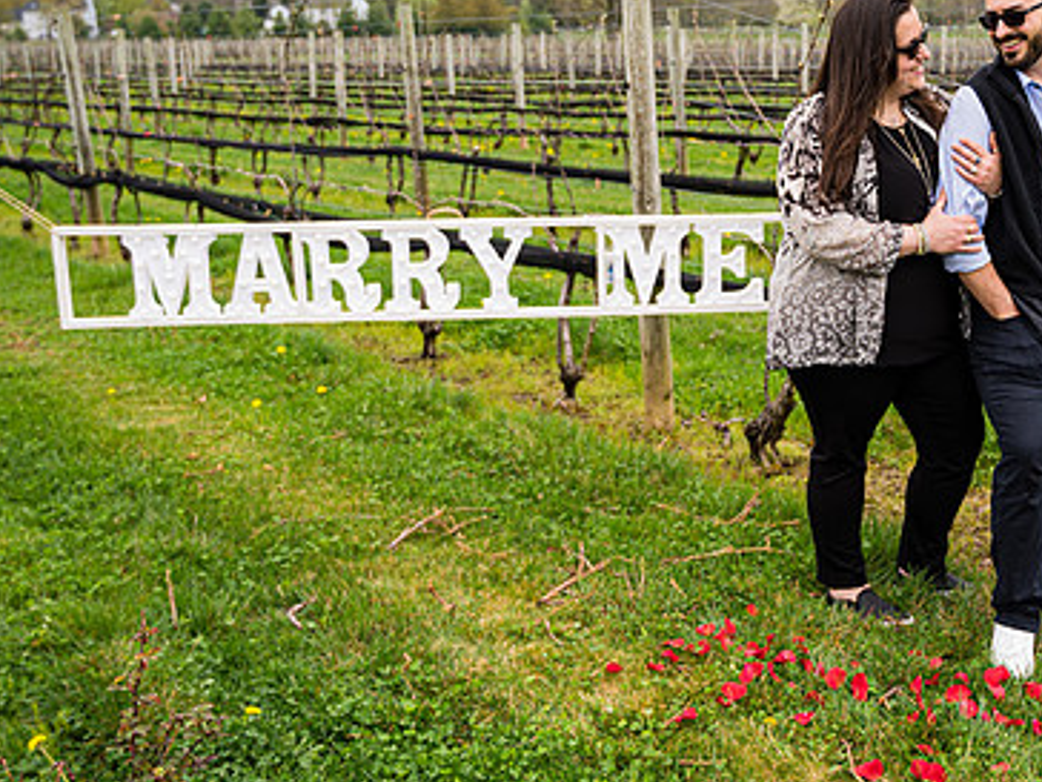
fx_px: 1505
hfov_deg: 37.5
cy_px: 312
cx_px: 737
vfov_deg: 29.0
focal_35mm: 50
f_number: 4
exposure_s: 1/200
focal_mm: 32
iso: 64
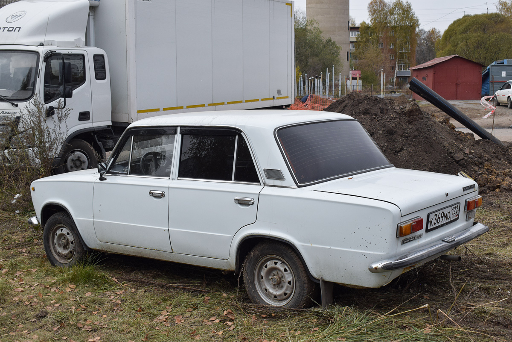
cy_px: 171
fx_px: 640
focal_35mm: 45
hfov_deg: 43.6
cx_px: 256
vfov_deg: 29.9
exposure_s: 1/640
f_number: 7.1
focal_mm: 30
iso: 400
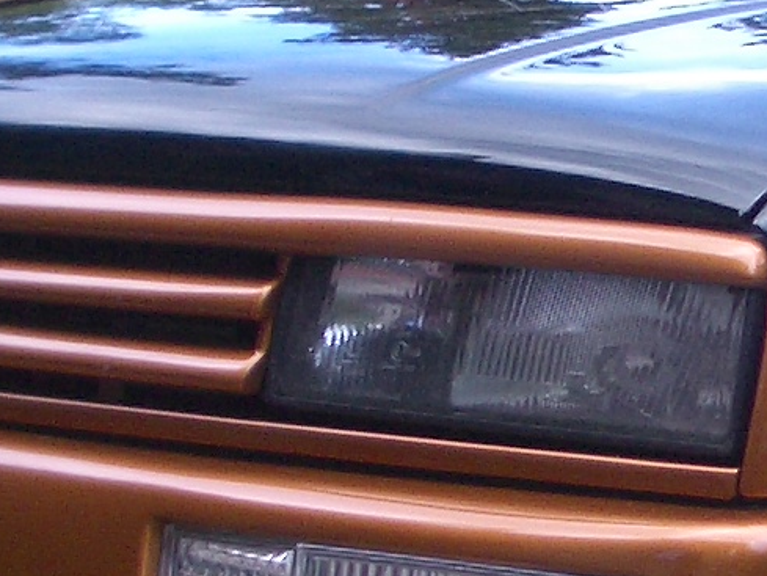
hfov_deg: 11.7
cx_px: 914
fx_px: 3657
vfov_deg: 9.0
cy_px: 432
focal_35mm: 165
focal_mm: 5.8
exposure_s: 1/125
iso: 50
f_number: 2.6
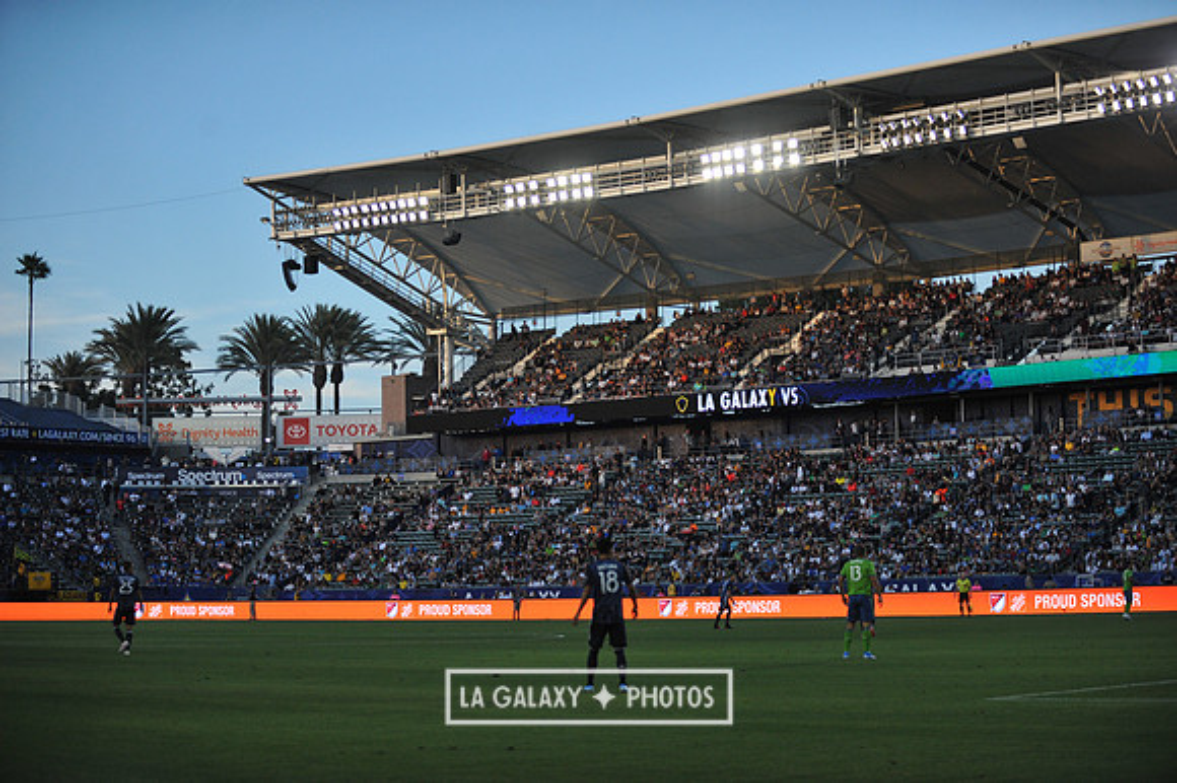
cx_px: 588
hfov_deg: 27.0
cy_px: 392
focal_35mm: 75
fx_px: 2451
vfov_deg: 18.2
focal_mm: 75
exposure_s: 1/6400
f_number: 2.8
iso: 1600
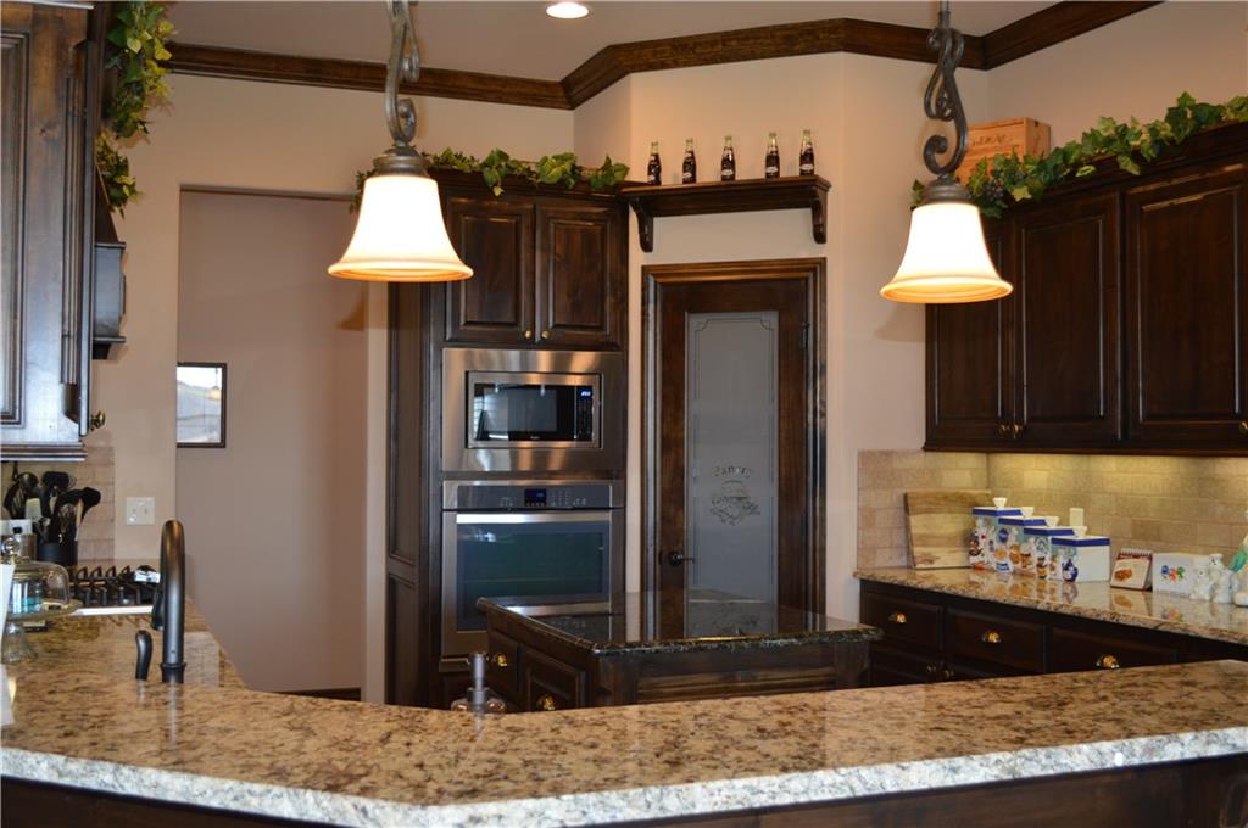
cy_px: 414
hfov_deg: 49.6
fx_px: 1350
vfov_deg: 34.1
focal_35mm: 39
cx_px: 624
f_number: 4.2
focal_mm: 26
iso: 400
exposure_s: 1/60
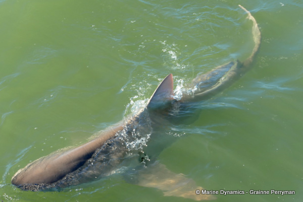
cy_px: 101
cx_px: 152
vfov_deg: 28.1
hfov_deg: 41.1
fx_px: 404
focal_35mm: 48
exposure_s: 1/400
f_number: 3.3
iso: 125
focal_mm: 17.54
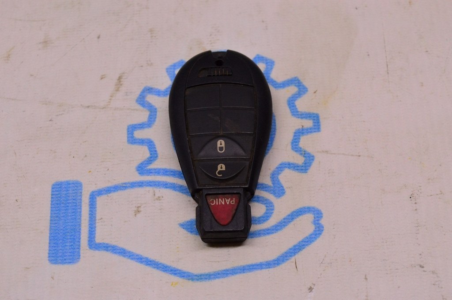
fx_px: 1035
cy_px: 150
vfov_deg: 16.5
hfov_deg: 24.6
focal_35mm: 82
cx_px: 226
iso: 1600
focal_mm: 55
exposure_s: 1/125
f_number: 8
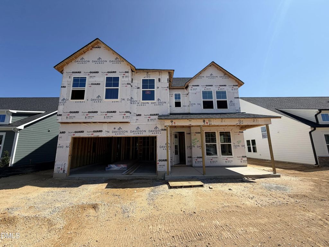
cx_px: 164
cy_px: 124
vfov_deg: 85.7
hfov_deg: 102.1
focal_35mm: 14
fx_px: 133
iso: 20
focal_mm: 2.22
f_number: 2.2
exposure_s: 1/830
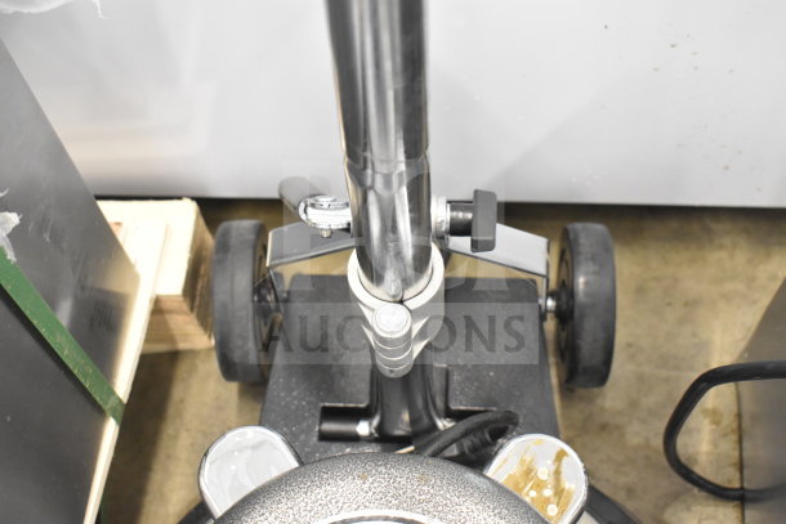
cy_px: 262
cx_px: 393
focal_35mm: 46
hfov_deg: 42.3
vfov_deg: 29.0
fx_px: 1015
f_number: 4.2
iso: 3200
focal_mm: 31
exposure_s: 1/50
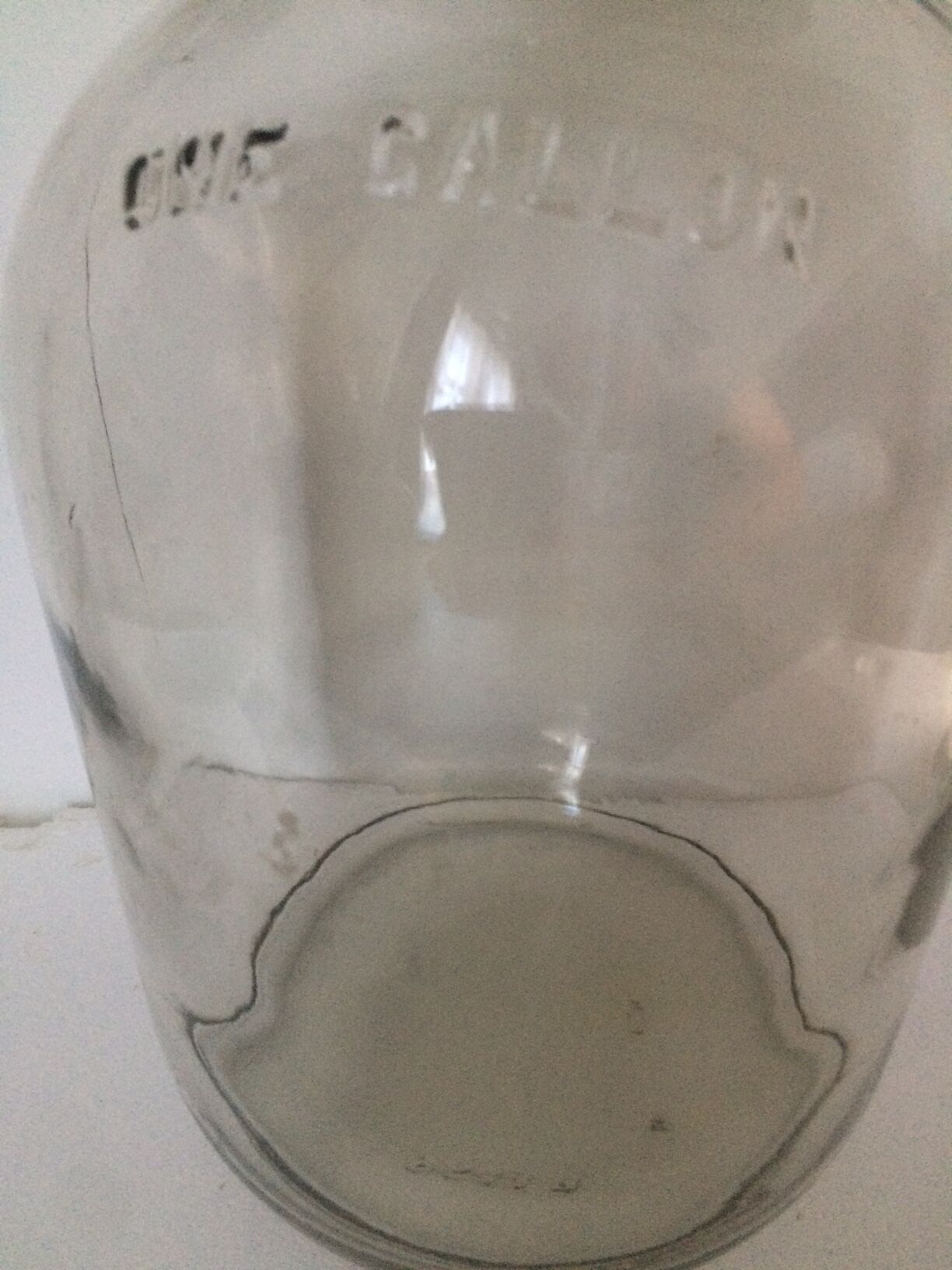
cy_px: 635
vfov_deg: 61.7
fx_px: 1063
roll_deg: +0.6
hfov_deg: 48.2
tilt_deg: -35.0
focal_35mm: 29
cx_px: 476
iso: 320
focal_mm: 4.15
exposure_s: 1/33
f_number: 2.2
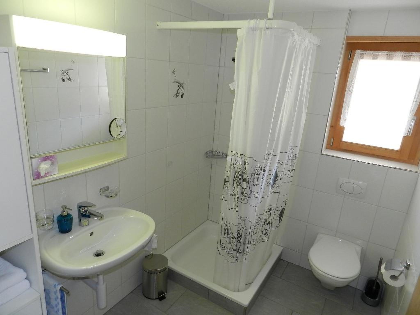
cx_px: 210
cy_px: 158
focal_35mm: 23
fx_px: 279
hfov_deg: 73.9
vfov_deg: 58.9
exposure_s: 1/30
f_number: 3.4
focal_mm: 4
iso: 200
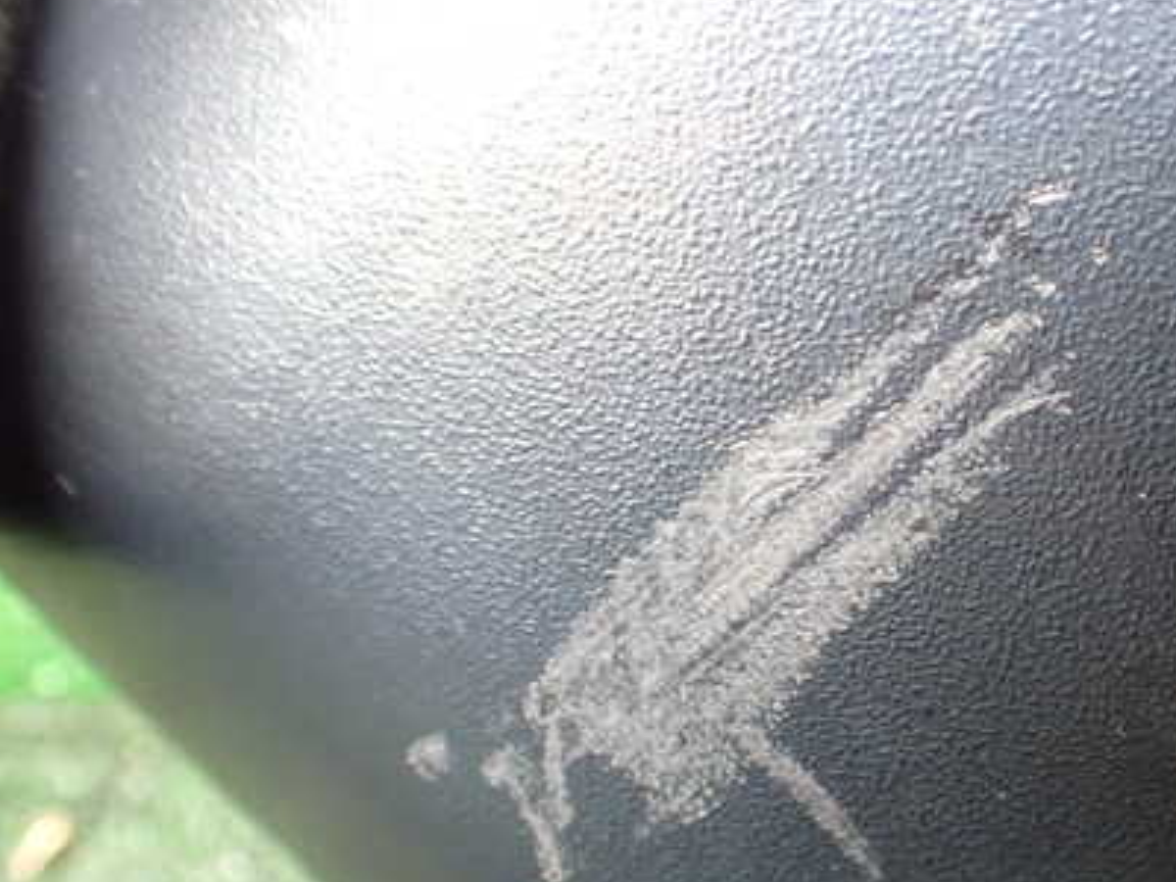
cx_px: 832
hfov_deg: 41.2
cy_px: 520
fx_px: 1529
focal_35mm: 45
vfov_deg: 32.1
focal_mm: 5.4
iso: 800
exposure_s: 1/30
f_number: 2.3
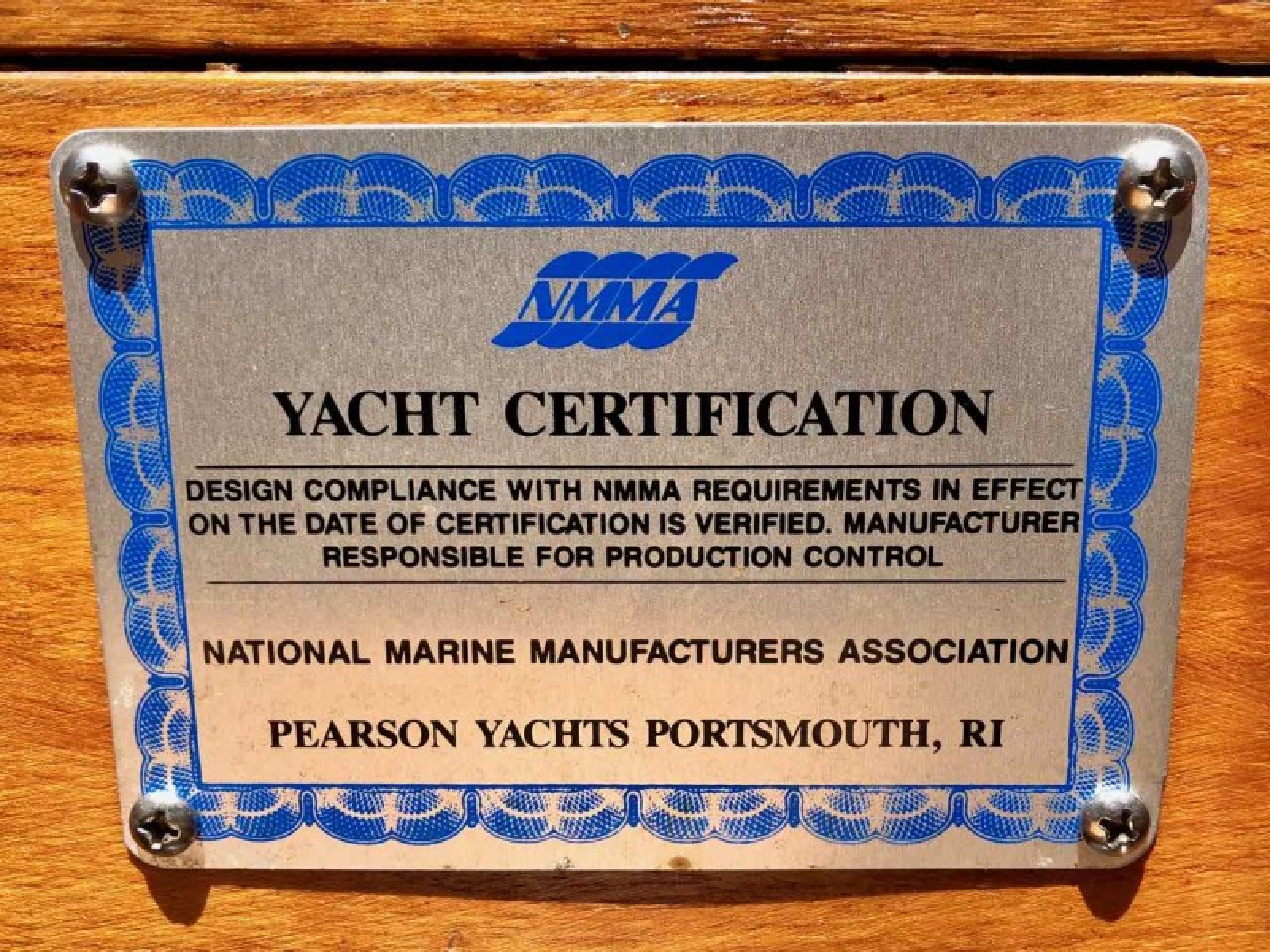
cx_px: 635
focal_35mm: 28
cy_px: 476
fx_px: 1027
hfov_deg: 63.4
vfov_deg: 49.7
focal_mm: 3.99
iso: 20
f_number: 1.8
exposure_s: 1/762
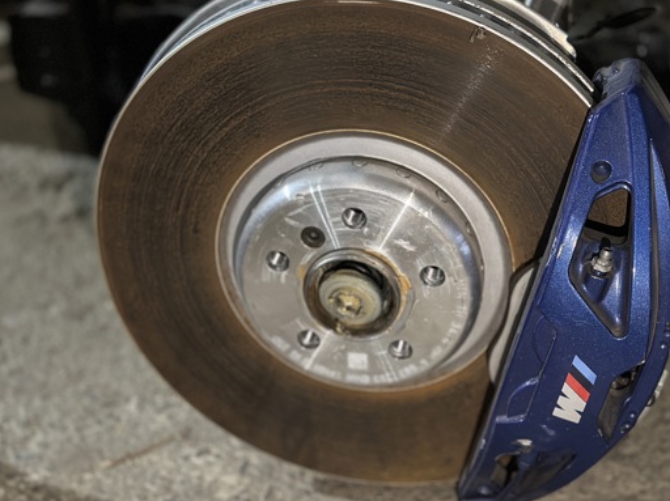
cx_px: 339
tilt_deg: -35.5
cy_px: 247
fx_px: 1160
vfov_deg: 24.4
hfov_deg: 32.2
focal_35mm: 60
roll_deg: +1.3
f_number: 1.78
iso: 800
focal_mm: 6.86
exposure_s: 1/25
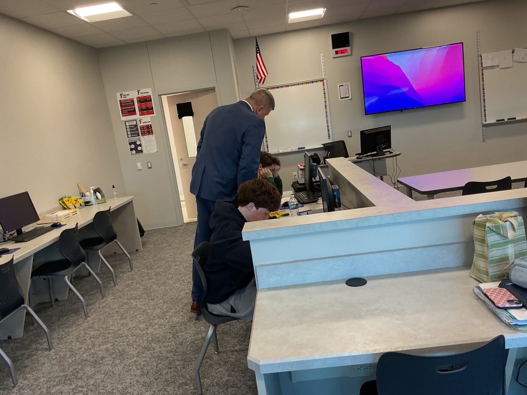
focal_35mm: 29
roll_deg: +5.2
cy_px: 198
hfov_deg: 61.7
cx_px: 264
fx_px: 442
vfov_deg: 48.2
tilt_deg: -8.8
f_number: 1.8
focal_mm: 3
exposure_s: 1/60
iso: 125
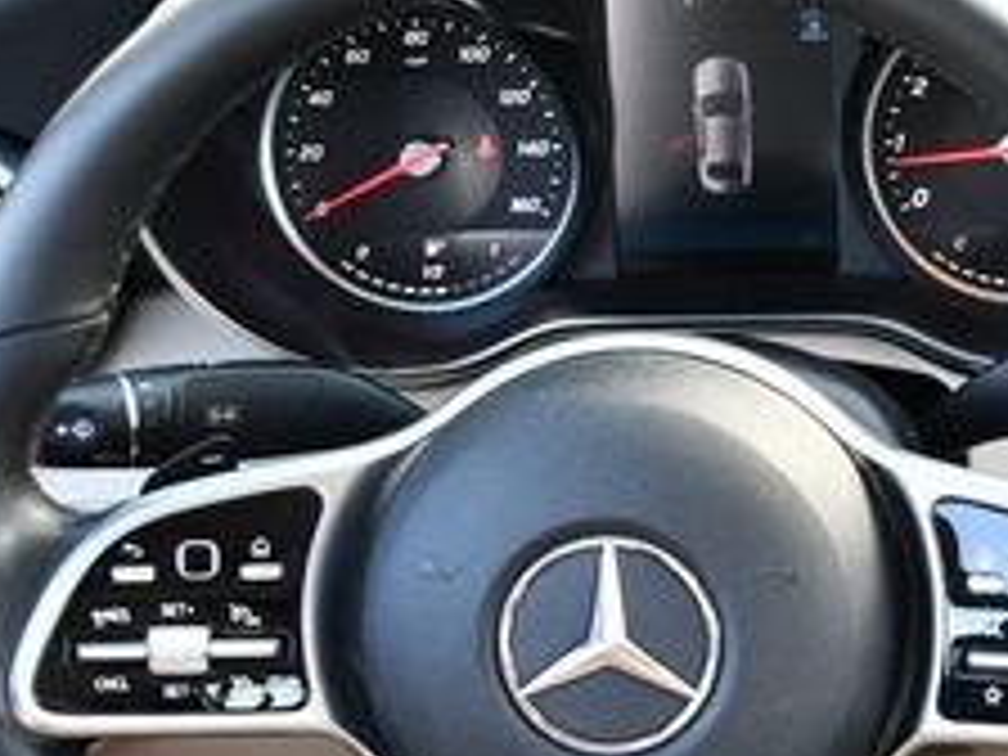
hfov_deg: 18.8
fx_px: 2883
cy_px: 594
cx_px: 1188
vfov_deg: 14.9
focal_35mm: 99
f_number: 3.5
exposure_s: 1/200
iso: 800
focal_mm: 18
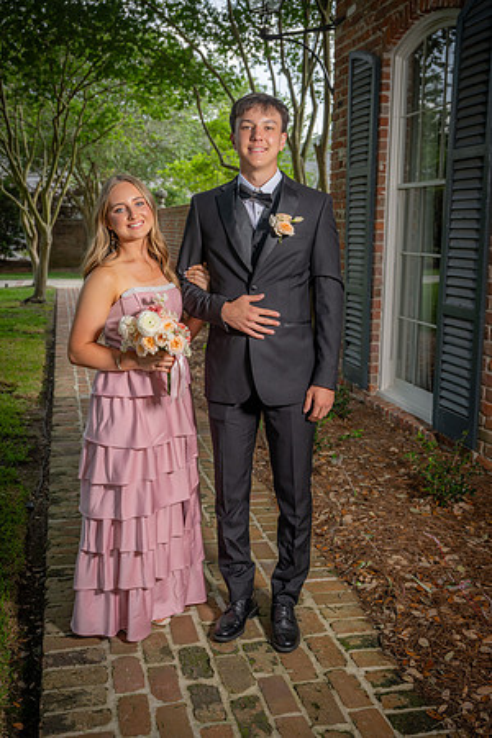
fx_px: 758
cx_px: 246
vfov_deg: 51.9
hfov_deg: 35.9
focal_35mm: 37
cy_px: 369
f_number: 5.6
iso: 100
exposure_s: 1/160
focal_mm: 37
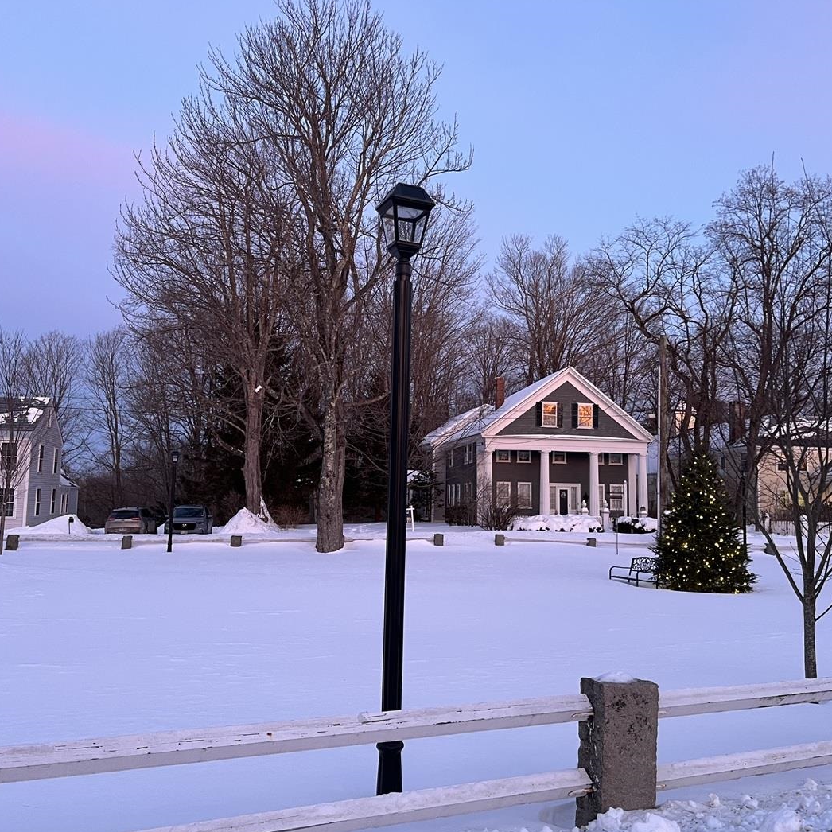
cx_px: 463
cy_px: 416
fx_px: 843
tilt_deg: +6.0
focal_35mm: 31
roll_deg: -0.7
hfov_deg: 52.4
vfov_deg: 52.5
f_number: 1.5
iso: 125
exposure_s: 1/62
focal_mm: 5.7
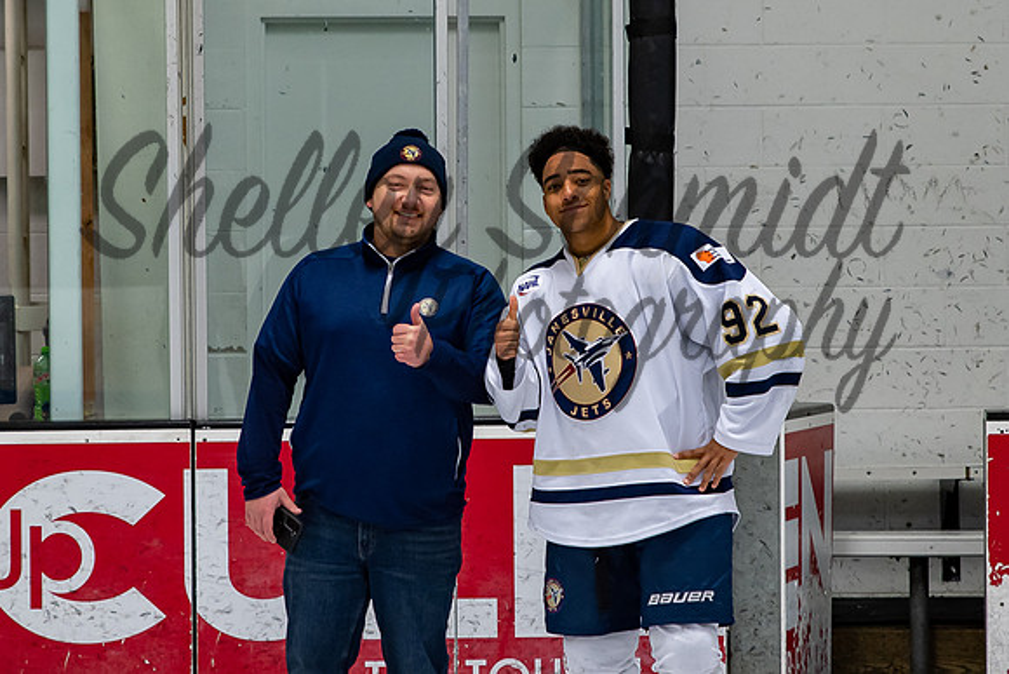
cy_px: 305
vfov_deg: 8.0
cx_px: 472
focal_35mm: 171
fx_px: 4804
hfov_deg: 12.0
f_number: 4
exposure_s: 1/250
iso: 400
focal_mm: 70
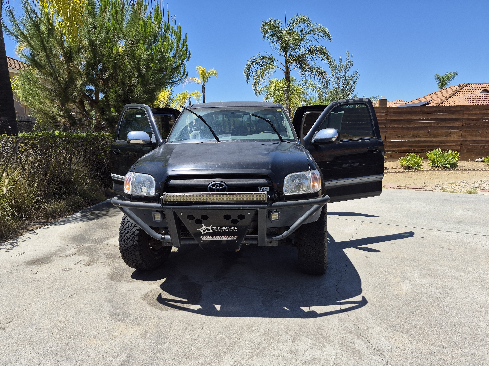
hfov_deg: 73.9
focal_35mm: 23
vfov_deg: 58.9
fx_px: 325
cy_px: 183
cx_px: 244
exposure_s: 1/4512
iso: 80
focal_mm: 5.4
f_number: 1.8
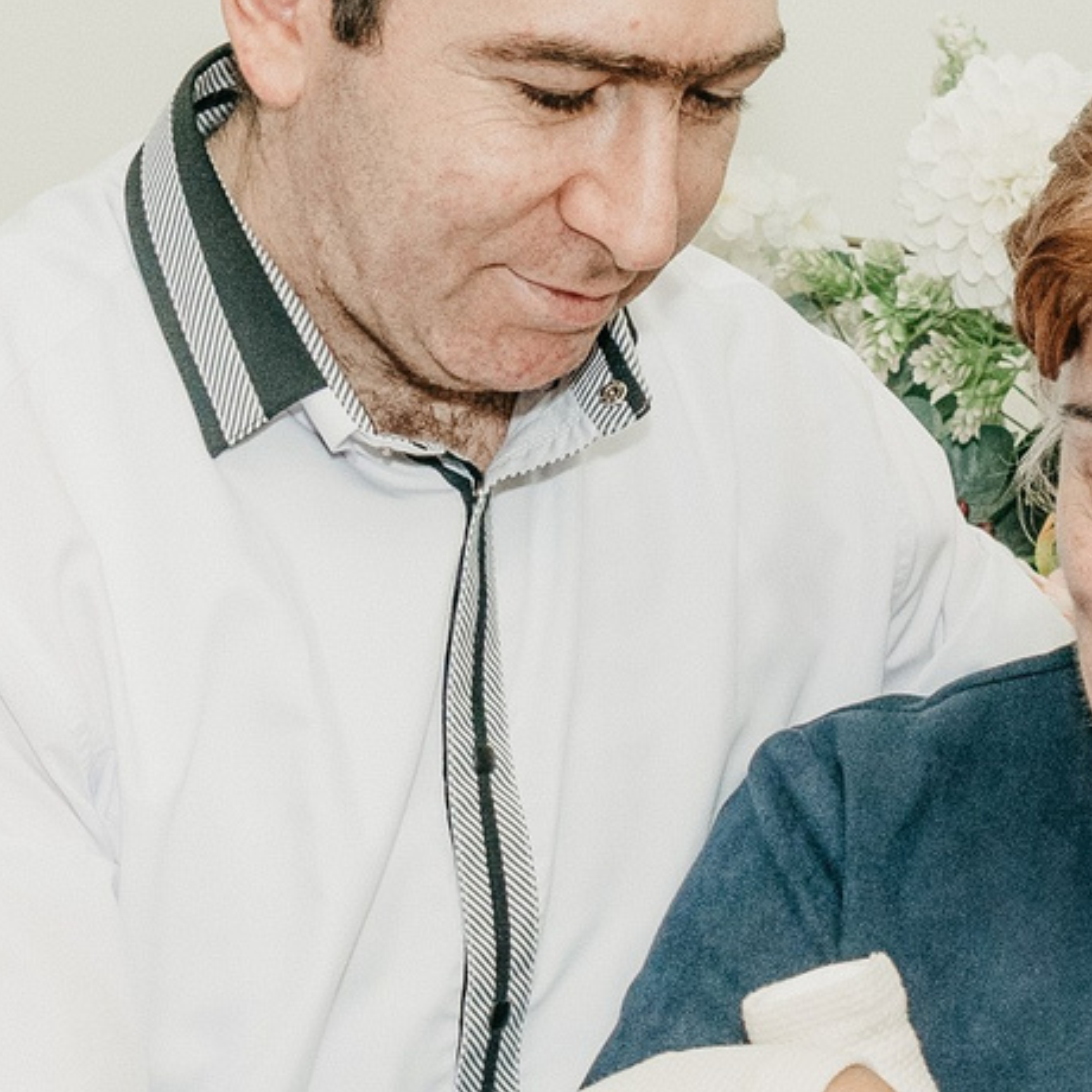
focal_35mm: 193
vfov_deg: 9.0
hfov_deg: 9.1
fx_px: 6888
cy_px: 937
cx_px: 817
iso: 320
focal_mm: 30
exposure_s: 1/160
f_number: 4.5
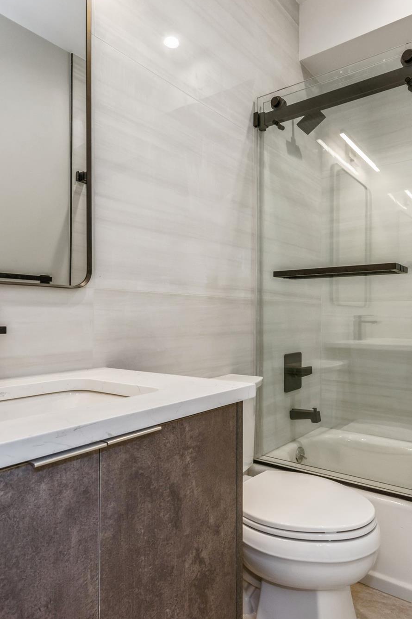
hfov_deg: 54.2
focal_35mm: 23
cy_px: 311
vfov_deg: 76.1
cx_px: 267
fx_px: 395
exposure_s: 1/10
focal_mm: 15
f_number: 11
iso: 400
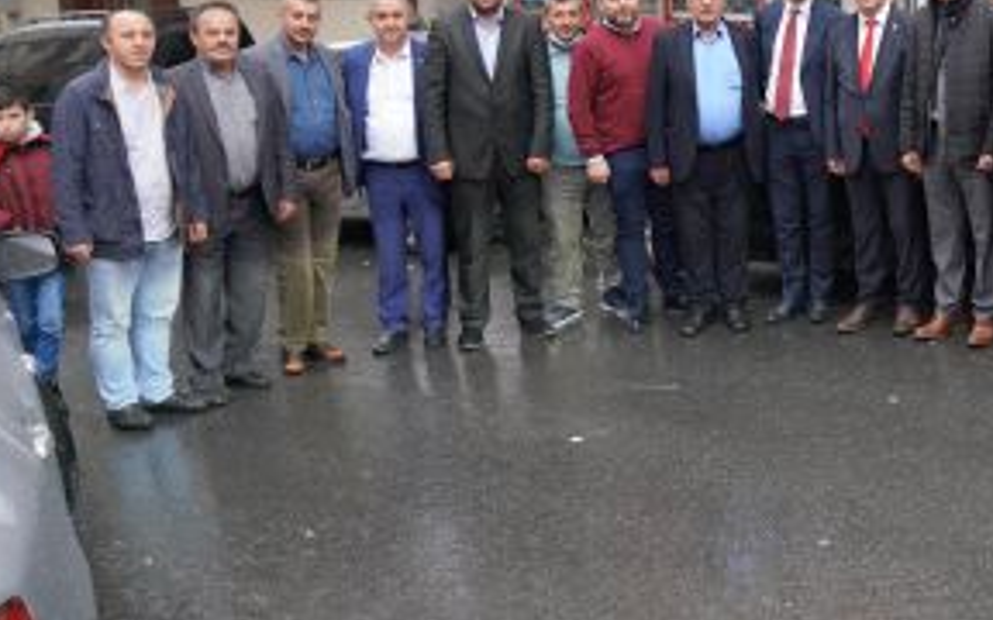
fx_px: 1380
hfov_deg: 35.8
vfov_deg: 25.1
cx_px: 990
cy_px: 155
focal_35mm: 51
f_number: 4
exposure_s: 1/160
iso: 2500
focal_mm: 24
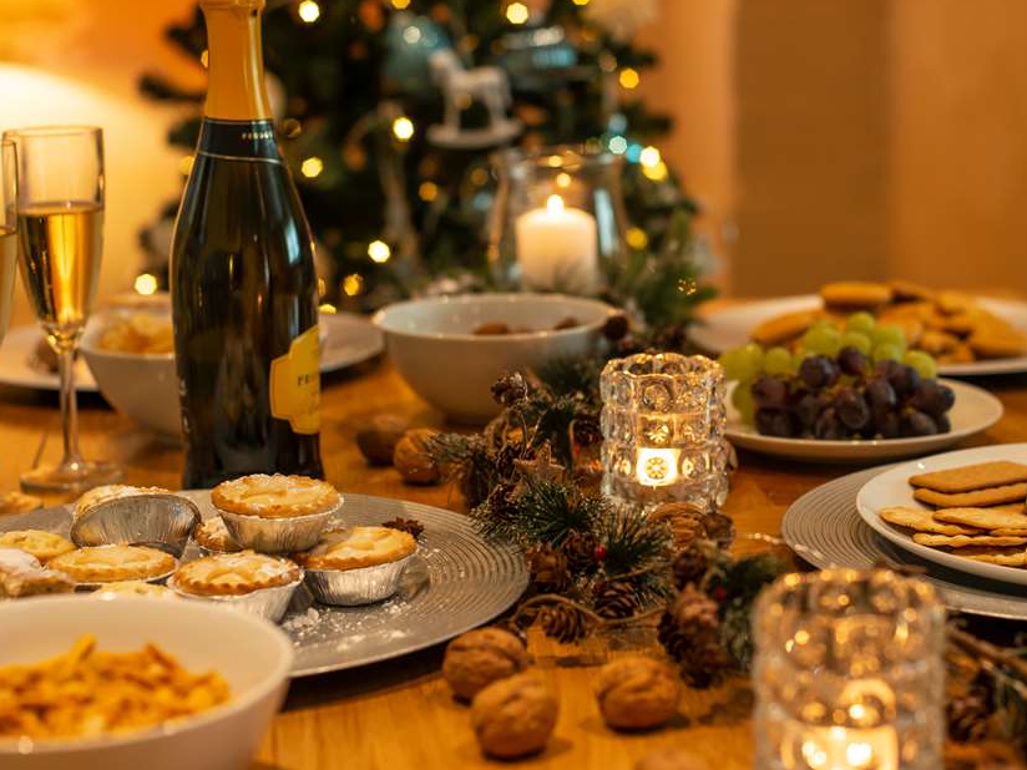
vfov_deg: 21.0
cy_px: 315
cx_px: 617
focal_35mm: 70
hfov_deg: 27.7
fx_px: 2077
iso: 400
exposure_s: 1/50
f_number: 3.2
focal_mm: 50
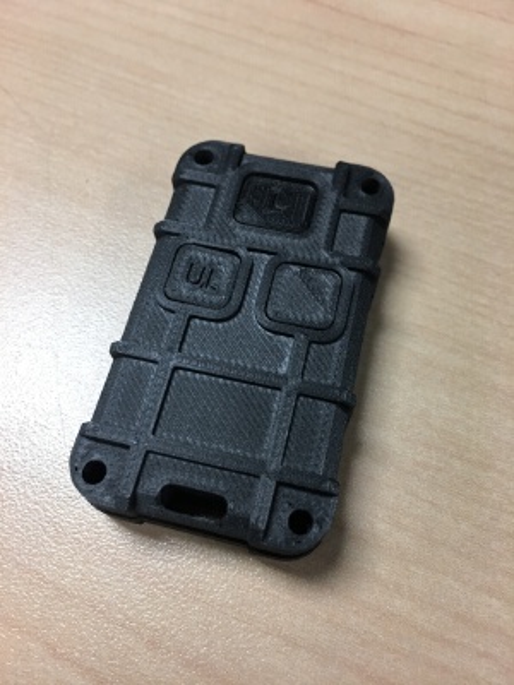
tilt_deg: -64.8
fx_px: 574
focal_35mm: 29
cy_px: 342
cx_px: 257
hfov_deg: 48.2
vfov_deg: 61.7
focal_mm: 4.15
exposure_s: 1/15
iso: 40
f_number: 2.2
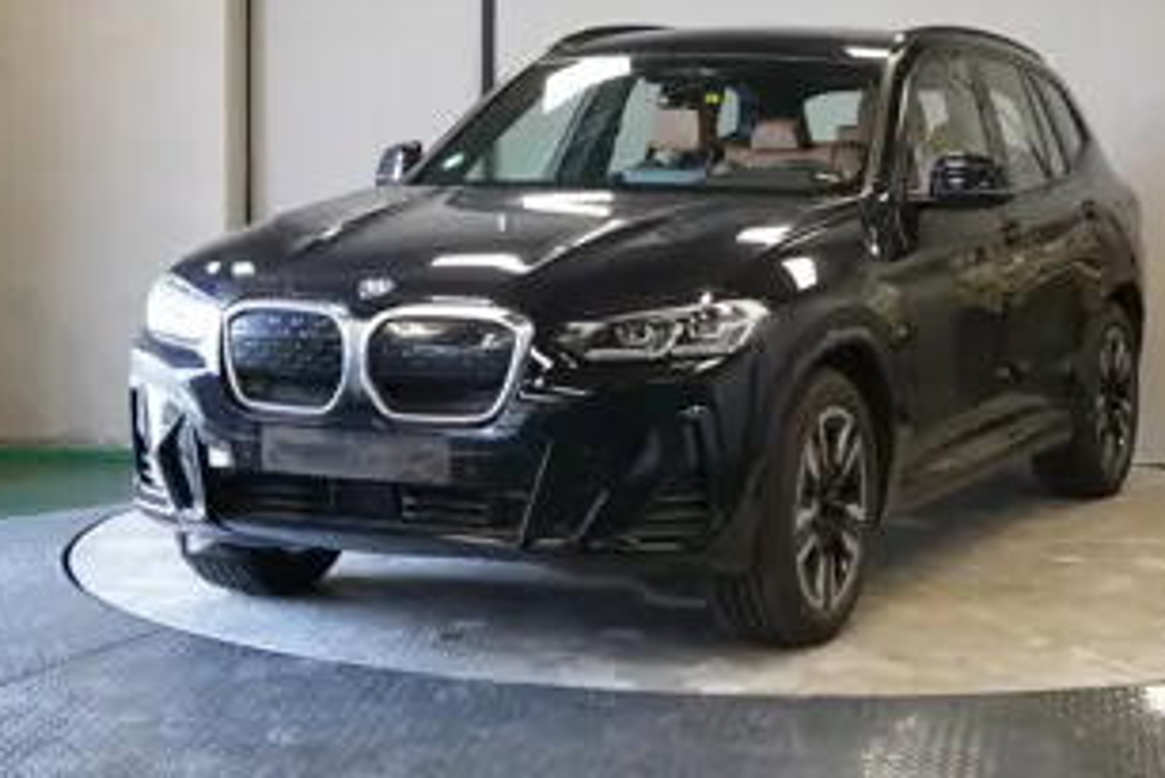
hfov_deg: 26.8
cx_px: 767
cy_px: 232
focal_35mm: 75
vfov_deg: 18.1
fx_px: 2428
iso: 2500
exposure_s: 1/160
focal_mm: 48
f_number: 4.5
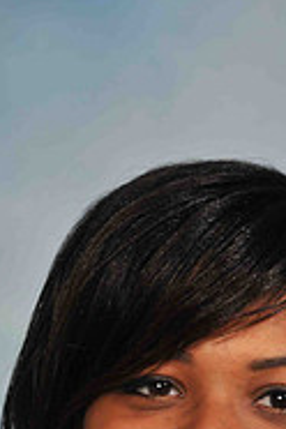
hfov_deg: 3.8
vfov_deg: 5.7
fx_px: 4325
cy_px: 510
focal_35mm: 363
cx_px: 209
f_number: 6.3
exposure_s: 1/125
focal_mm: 100
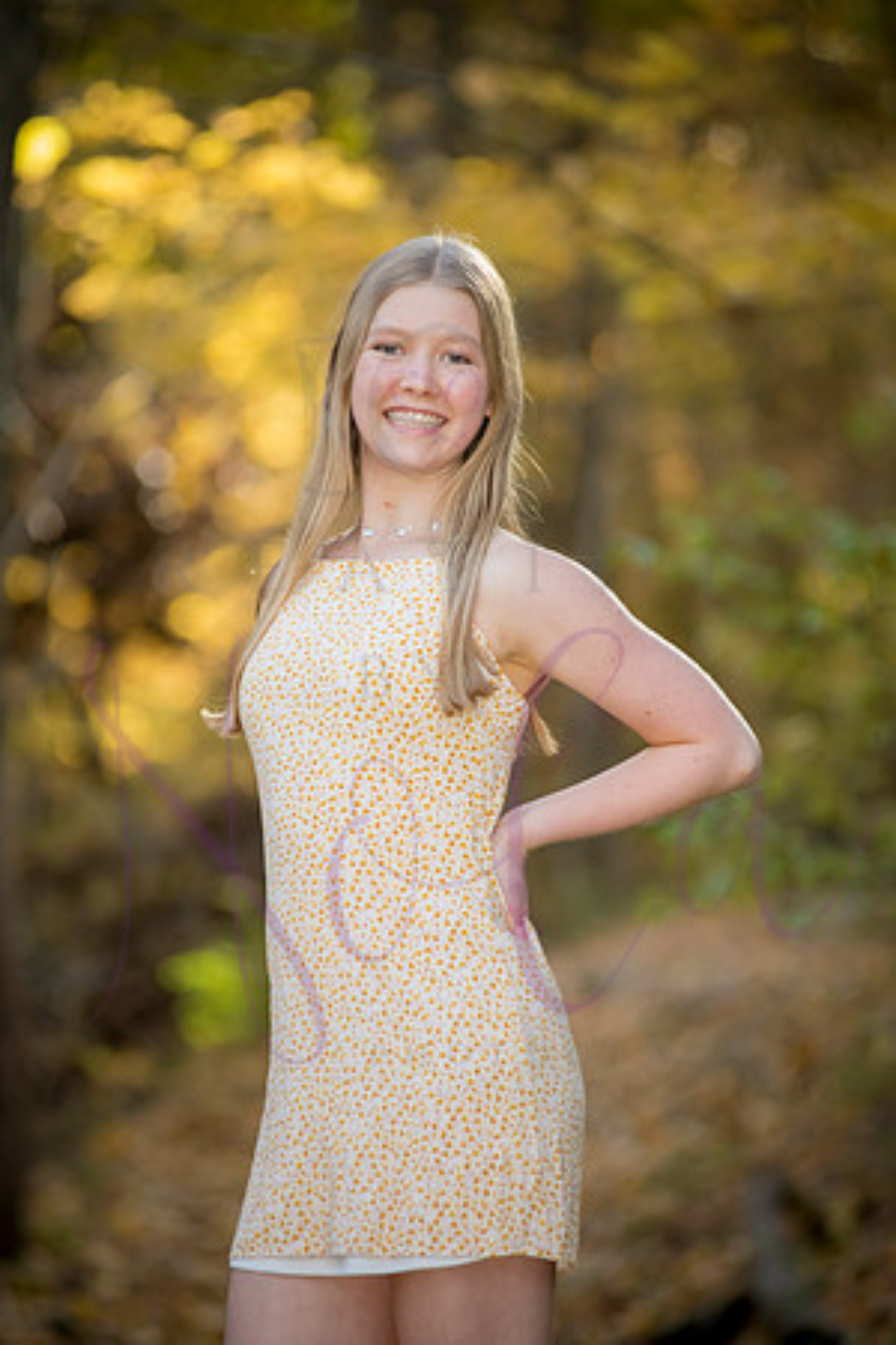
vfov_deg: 10.3
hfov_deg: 6.9
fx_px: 7466
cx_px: 448
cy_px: 672
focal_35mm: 200
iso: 800
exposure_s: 1/320
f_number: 5
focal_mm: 200
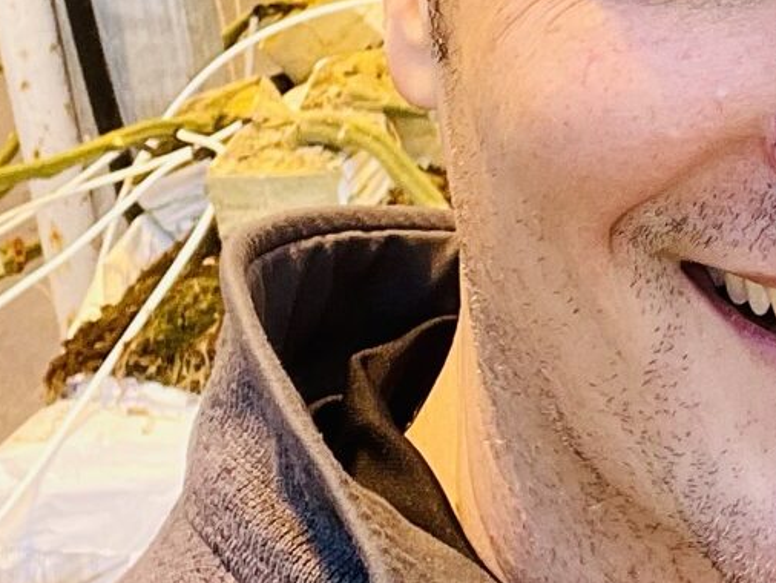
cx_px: 1167
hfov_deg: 18.9
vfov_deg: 16.2
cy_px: 216
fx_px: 2041
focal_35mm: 91
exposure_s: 1/100
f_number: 2.2
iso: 40
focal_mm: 2.71
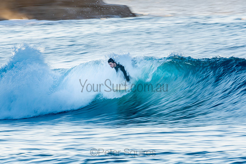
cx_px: 127
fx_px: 5353
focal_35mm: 783
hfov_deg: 2.6
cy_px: 79
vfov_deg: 1.8
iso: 100
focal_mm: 500
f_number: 14
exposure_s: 1/30
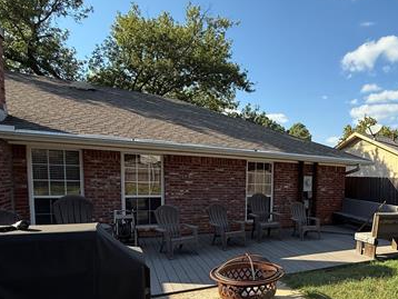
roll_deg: -1.1
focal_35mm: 25
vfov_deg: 53.6
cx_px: 298
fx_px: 288
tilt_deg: -4.9
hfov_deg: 65.2
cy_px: 206
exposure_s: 1/901
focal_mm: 2.22
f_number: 2.2
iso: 50
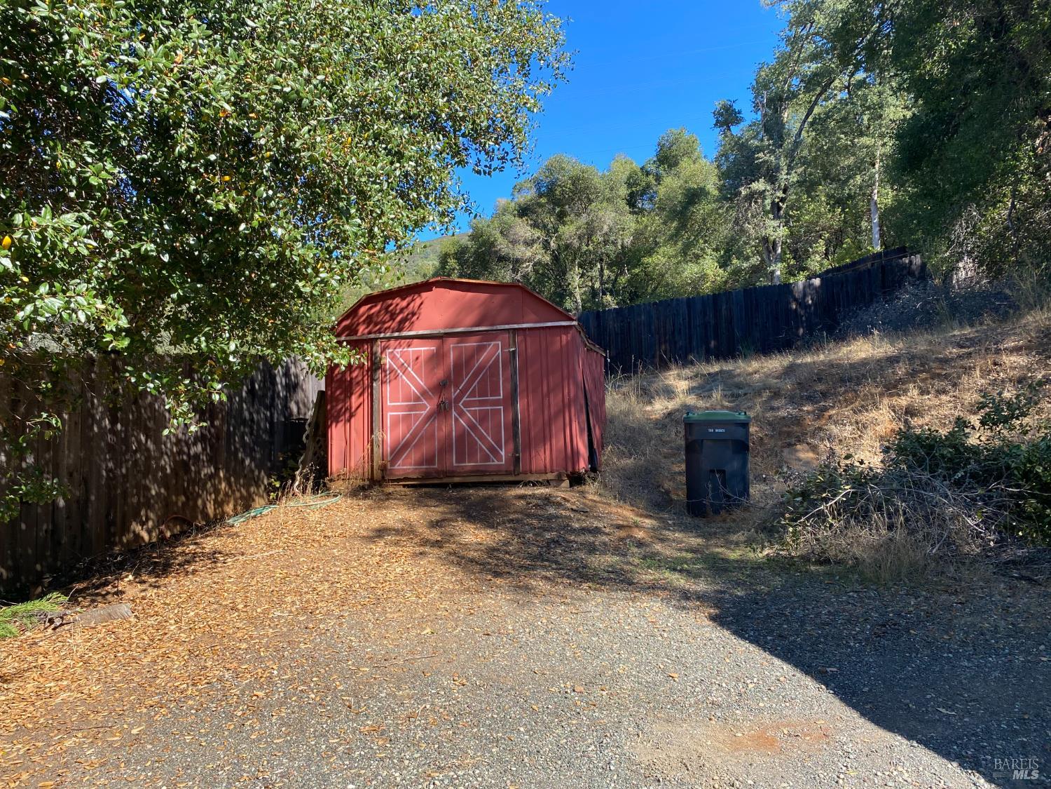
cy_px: 394
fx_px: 789
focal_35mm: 26
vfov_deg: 53.1
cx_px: 526
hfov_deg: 67.3
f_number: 1.8
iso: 32
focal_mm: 4.25
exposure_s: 1/884
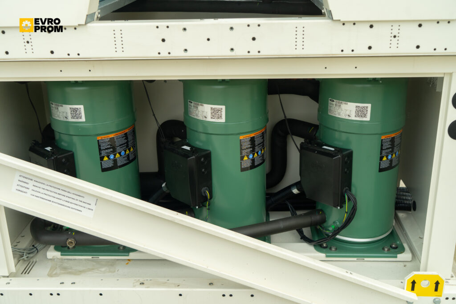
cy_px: 152
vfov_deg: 33.4
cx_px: 228
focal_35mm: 40
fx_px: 507
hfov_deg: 48.5
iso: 640
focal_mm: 40
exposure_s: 1/250
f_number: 4
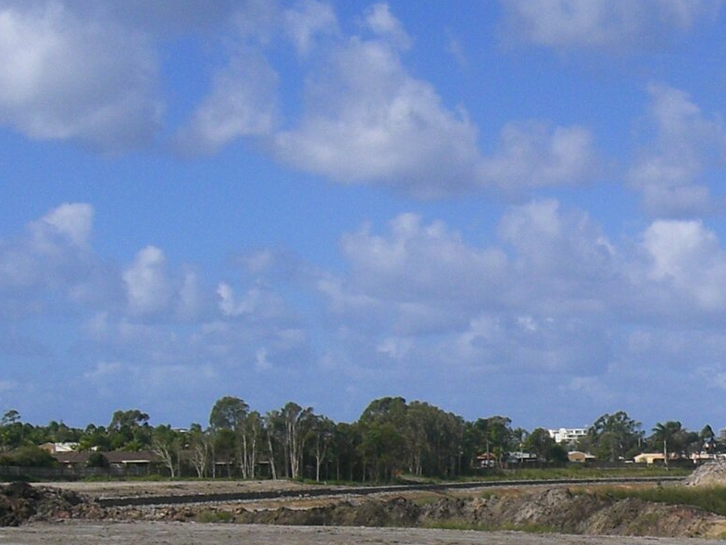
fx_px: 2034
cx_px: 796
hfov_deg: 19.4
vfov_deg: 15.0
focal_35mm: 97
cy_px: 535
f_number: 4.4
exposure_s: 1/1250
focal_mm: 6.3
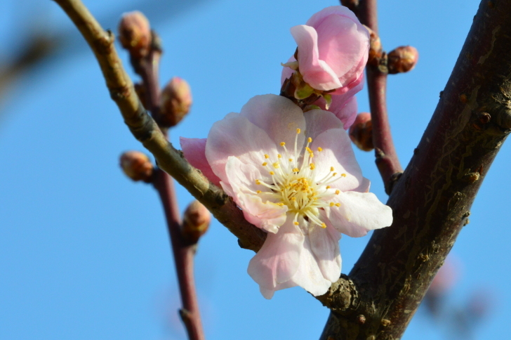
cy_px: 198
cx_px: 337
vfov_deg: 2.2
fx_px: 8977
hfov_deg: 3.3
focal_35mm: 633
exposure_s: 1/250
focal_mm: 300
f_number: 20
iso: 800
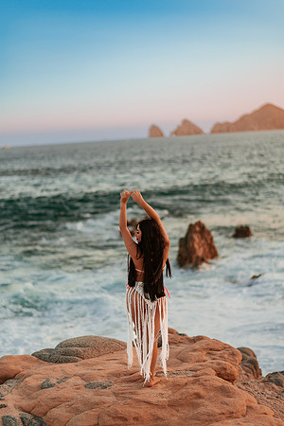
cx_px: 142
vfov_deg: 34.5
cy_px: 213
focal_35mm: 58
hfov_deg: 23.4
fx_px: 686
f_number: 1.4
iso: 100
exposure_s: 1/1600
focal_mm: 58
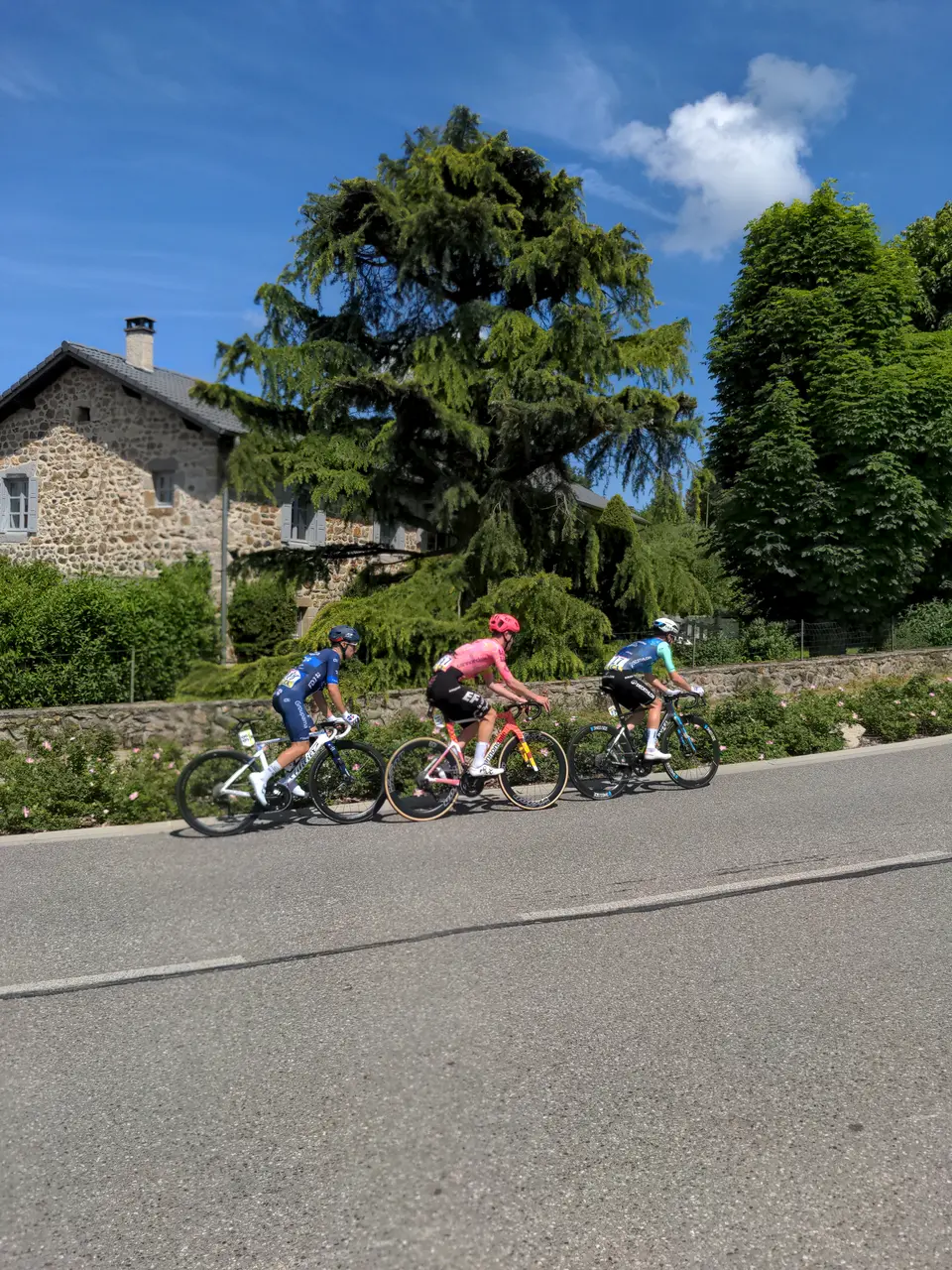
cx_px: 476
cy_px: 635
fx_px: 917
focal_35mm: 25
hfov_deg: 54.9
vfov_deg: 69.4
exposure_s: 1/3912
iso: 64
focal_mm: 4.38
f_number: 1.73
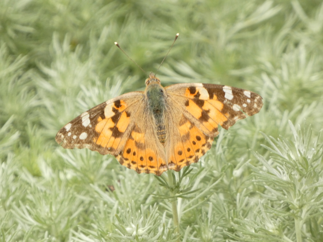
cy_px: 121
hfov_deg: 2.5
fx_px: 7466
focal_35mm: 800
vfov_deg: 1.9
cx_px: 162
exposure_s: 1/100
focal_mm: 143.4
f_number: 5.6
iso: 200
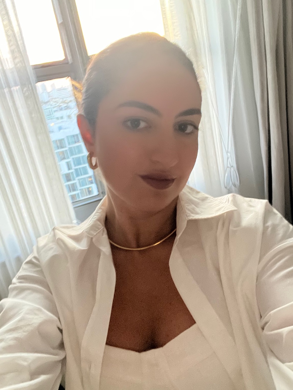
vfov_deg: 60.0
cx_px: 146
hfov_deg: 46.8
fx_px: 339
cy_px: 195
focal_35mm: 30
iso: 1250
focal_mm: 2.71
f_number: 2.2
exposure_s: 1/15
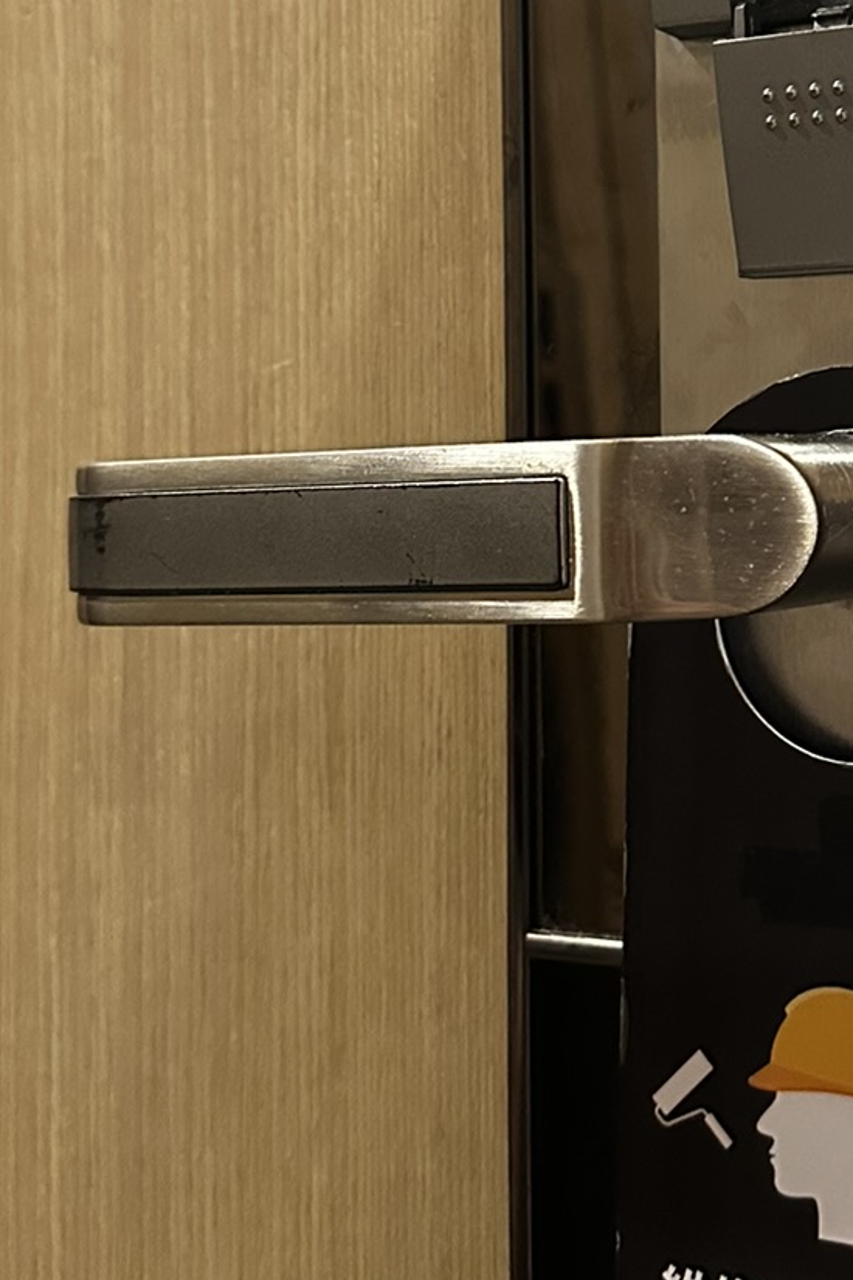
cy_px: 296
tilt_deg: +2.6
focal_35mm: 62
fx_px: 2203
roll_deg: +0.3
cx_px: 869
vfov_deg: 31.7
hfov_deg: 21.1
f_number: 1.78
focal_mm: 6.86
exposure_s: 1/50
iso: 800
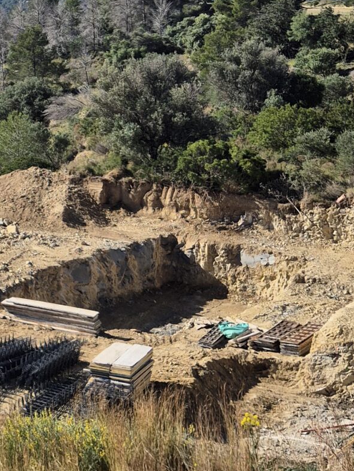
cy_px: 82
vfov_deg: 25.5
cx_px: -183
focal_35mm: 75
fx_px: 1022
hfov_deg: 17.6
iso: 25
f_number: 1.8
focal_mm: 5.4
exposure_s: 1/2256
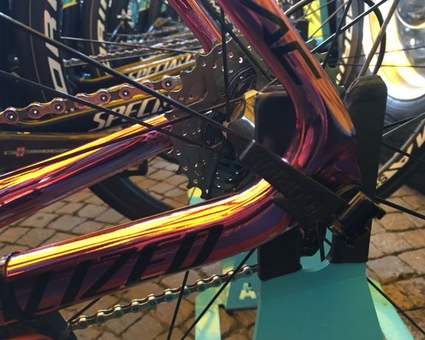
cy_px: 169
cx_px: 223
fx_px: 390
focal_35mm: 31
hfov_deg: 57.1
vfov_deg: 47.2
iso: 160
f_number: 2.2
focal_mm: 4.15
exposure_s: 1/33
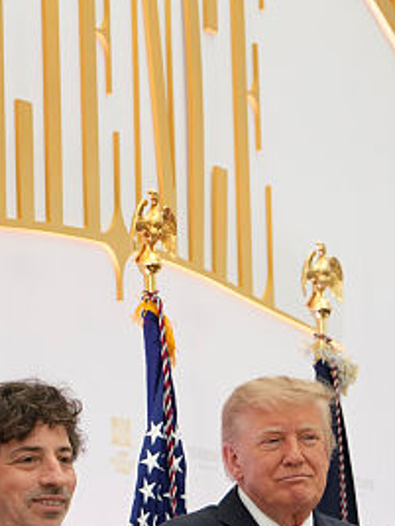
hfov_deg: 7.2
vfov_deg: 9.8
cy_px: 511
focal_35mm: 201
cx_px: -334
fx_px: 3058
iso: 500
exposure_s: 1/500
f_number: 4
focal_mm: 70
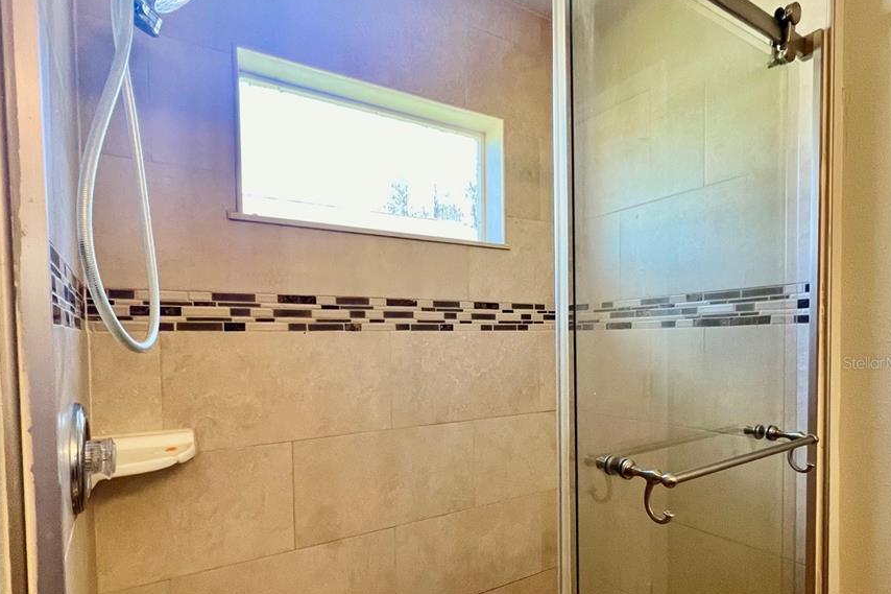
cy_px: 362
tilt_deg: -2.5
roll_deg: +0.7
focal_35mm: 19
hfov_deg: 86.9
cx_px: 448
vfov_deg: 63.8
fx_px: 470
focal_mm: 1.57
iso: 100
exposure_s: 1/120
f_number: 1.8
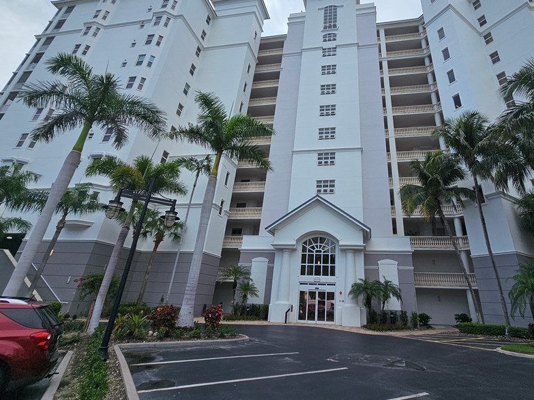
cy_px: 158
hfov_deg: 90.0
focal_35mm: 17
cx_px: 318
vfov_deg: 73.8
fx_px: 262
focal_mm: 2.2
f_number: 2.2
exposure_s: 1/4469
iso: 50
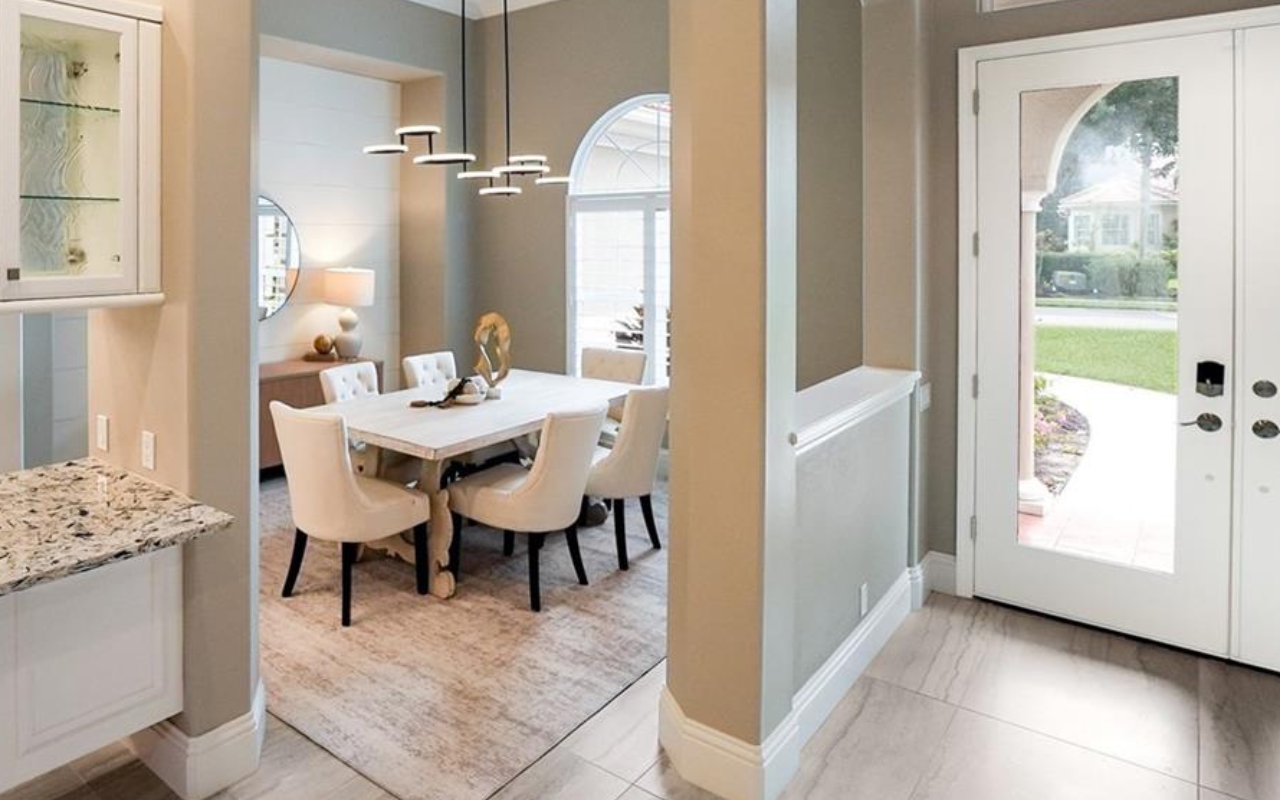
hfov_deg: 75.1
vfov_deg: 53.2
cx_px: 354
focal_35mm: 22
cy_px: 224
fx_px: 767
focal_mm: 12
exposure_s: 1/160
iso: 640
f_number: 4
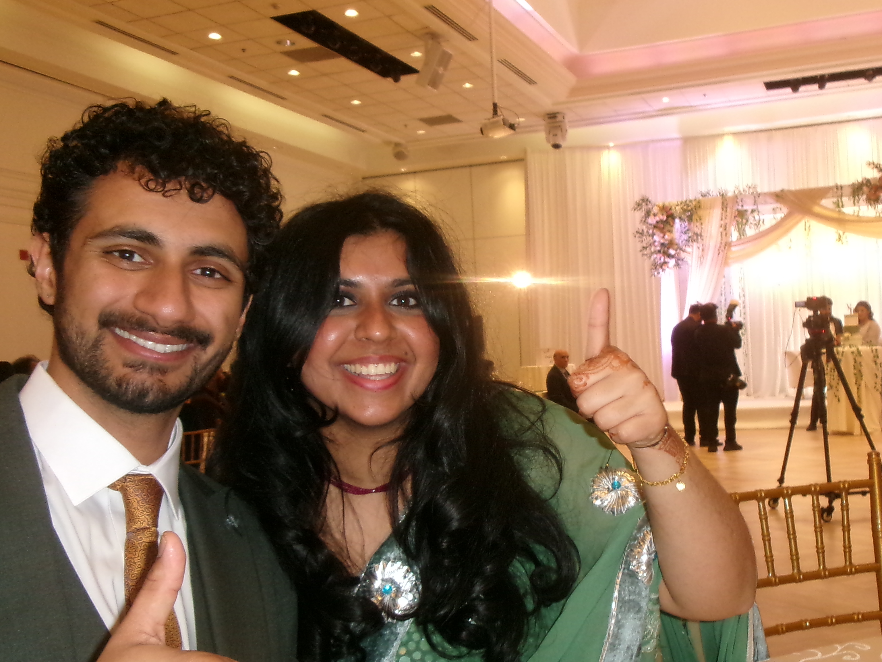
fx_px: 1070
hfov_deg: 44.7
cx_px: 482
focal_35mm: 42
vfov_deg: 34.3
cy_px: 380
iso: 320
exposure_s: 1/34
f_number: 3.9
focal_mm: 5.1
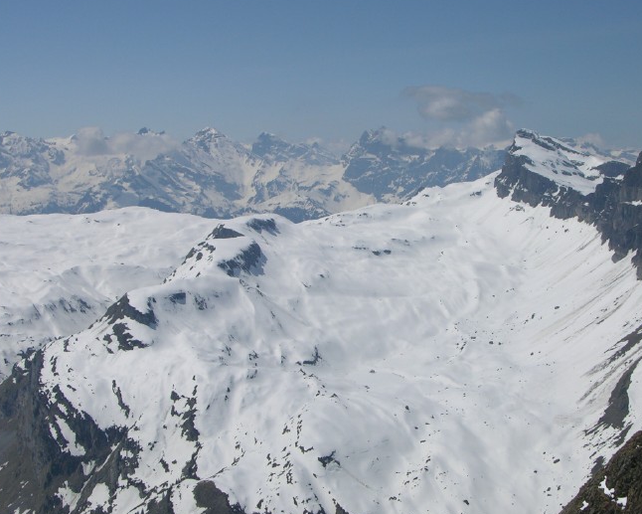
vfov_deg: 23.5
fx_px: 1235
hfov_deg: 29.1
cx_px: 367
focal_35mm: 65
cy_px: 256
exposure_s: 1/466
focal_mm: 10.7
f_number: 7.3
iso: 50
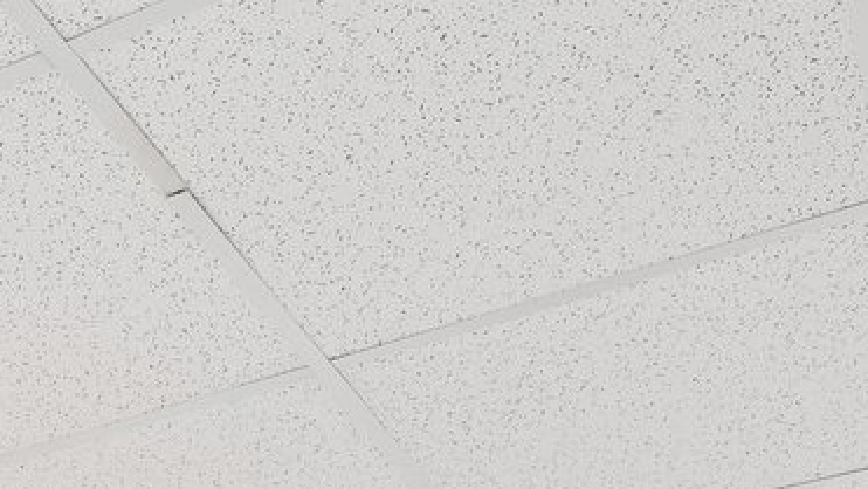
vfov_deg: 11.0
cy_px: 1370
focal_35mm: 81
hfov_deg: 24.9
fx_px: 1865
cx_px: -2
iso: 400
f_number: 8
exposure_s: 1/13
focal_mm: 14
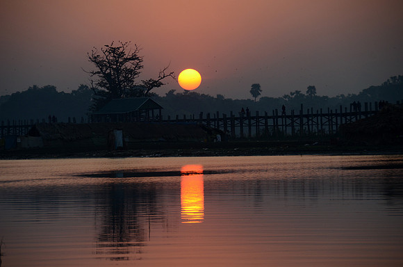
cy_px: 134
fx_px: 2513
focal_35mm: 225
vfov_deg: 6.1
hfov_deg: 9.2
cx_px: 202
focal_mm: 150
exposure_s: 1/640
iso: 400
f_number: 5.6
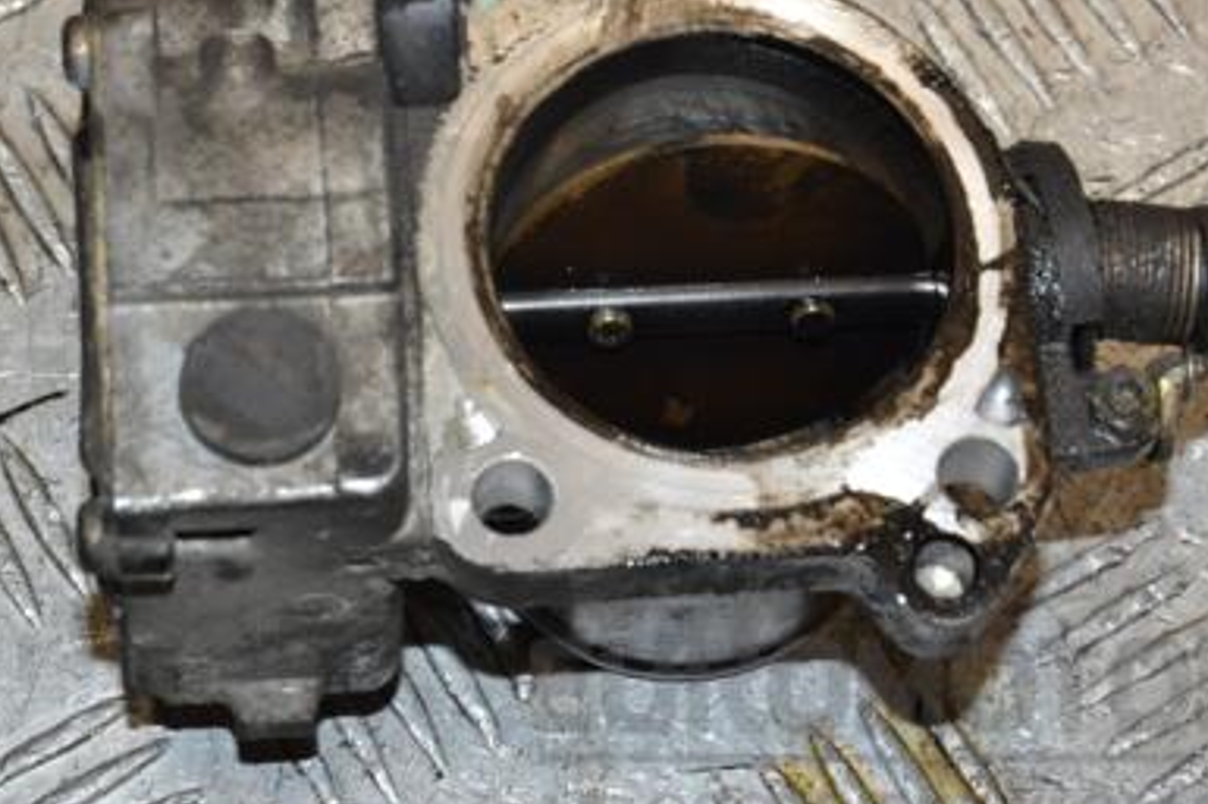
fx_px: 3923
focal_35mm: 117
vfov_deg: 11.7
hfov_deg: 17.5
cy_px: 267
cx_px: 471
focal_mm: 50
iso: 800
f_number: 8
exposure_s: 1/200
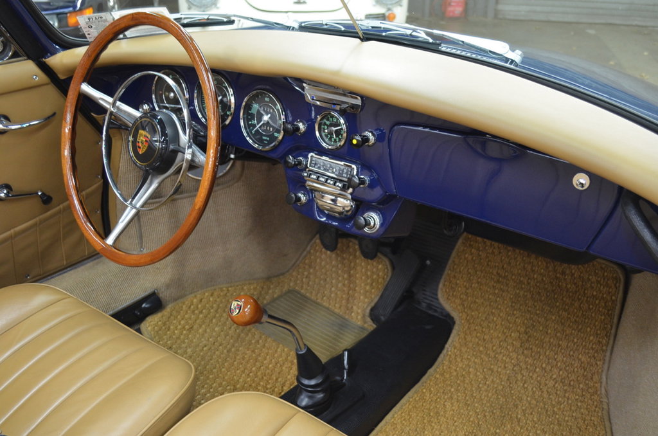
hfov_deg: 53.2
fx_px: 657
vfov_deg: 36.7
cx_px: 329
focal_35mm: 36
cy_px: 218
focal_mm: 24
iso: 1000
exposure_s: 1/30
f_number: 4
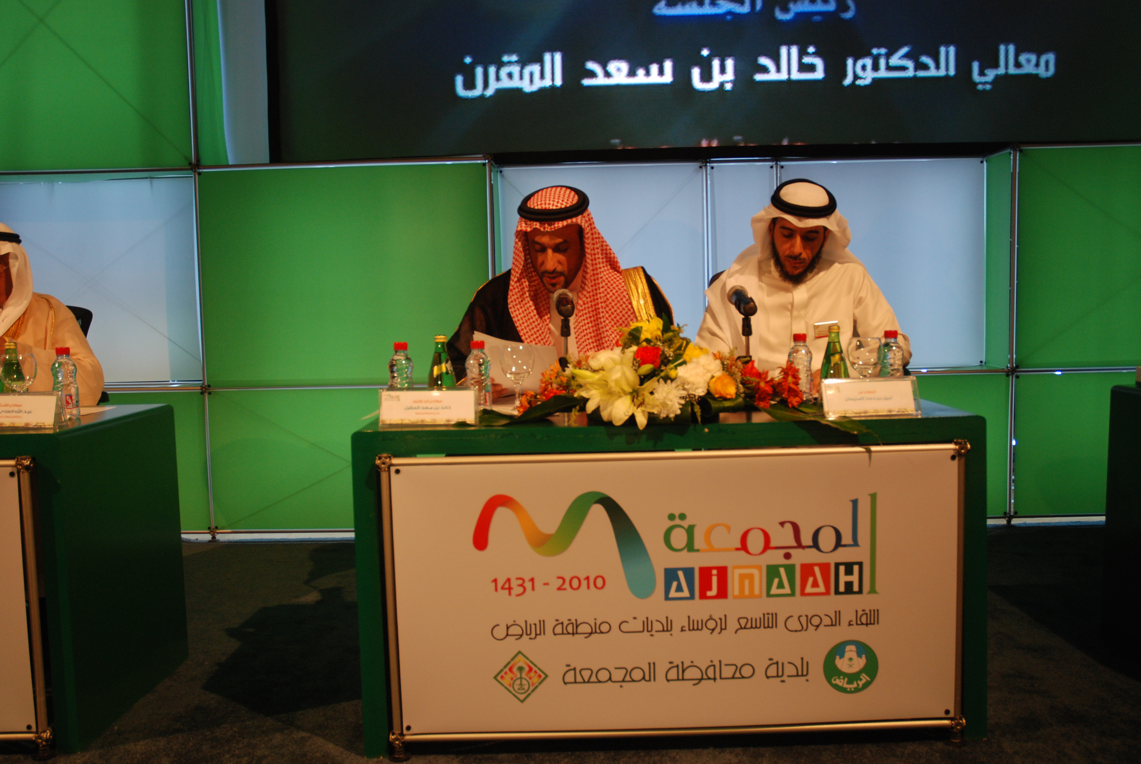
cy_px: 387
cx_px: 575
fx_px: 1079
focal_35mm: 34
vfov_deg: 39.0
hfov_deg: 55.7
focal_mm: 22
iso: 400
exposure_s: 1/40
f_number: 3.8
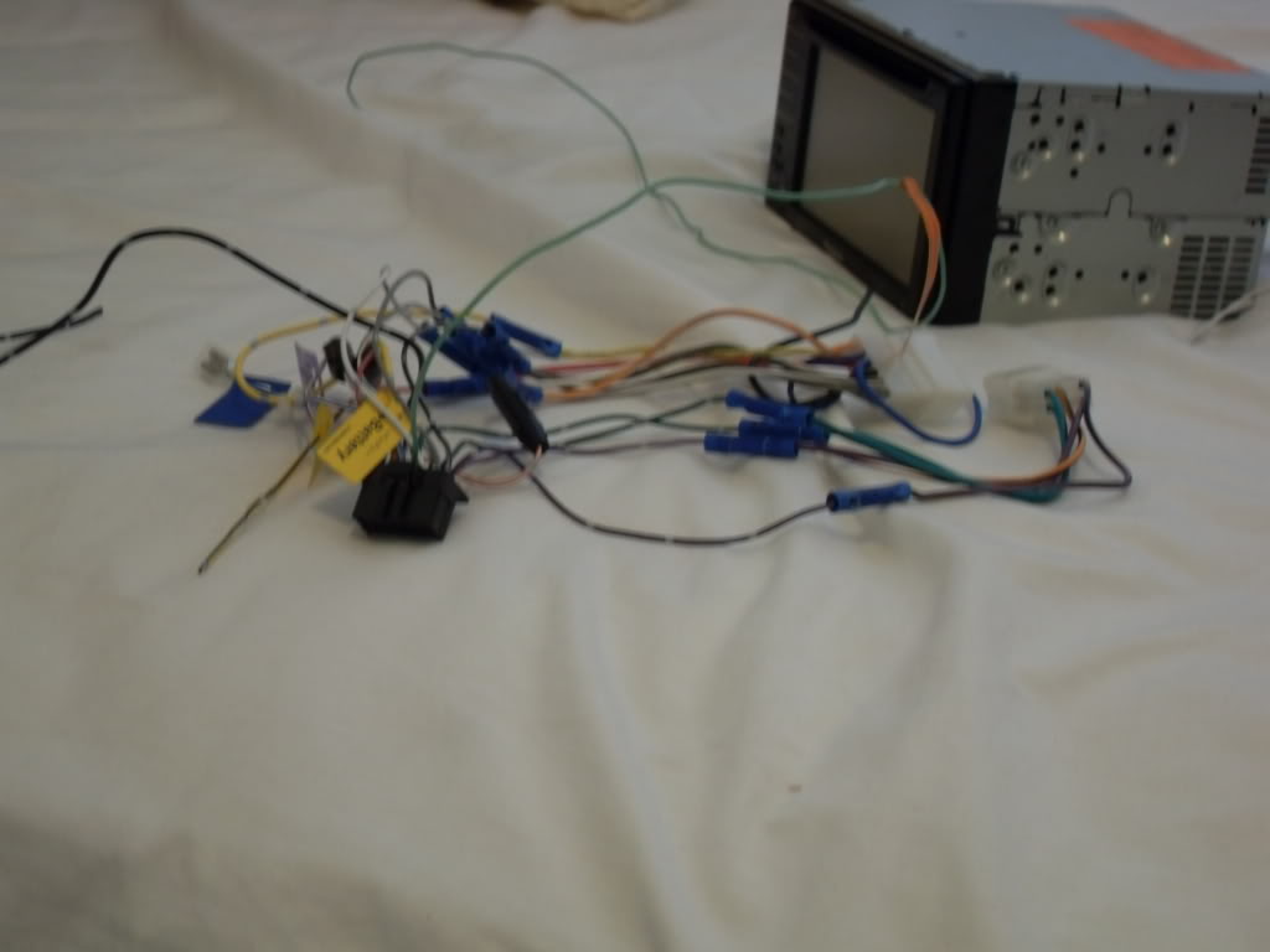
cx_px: 635
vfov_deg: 24.8
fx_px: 2165
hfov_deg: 32.7
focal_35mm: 59
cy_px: 476
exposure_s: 1/10
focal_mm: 10.1
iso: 200
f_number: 3.7
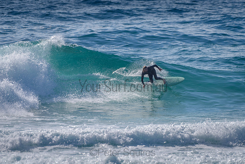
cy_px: 74
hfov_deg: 3.4
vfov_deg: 2.2
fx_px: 4174
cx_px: 134
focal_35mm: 613
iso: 90
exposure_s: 1/2000
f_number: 5.6
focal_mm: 500
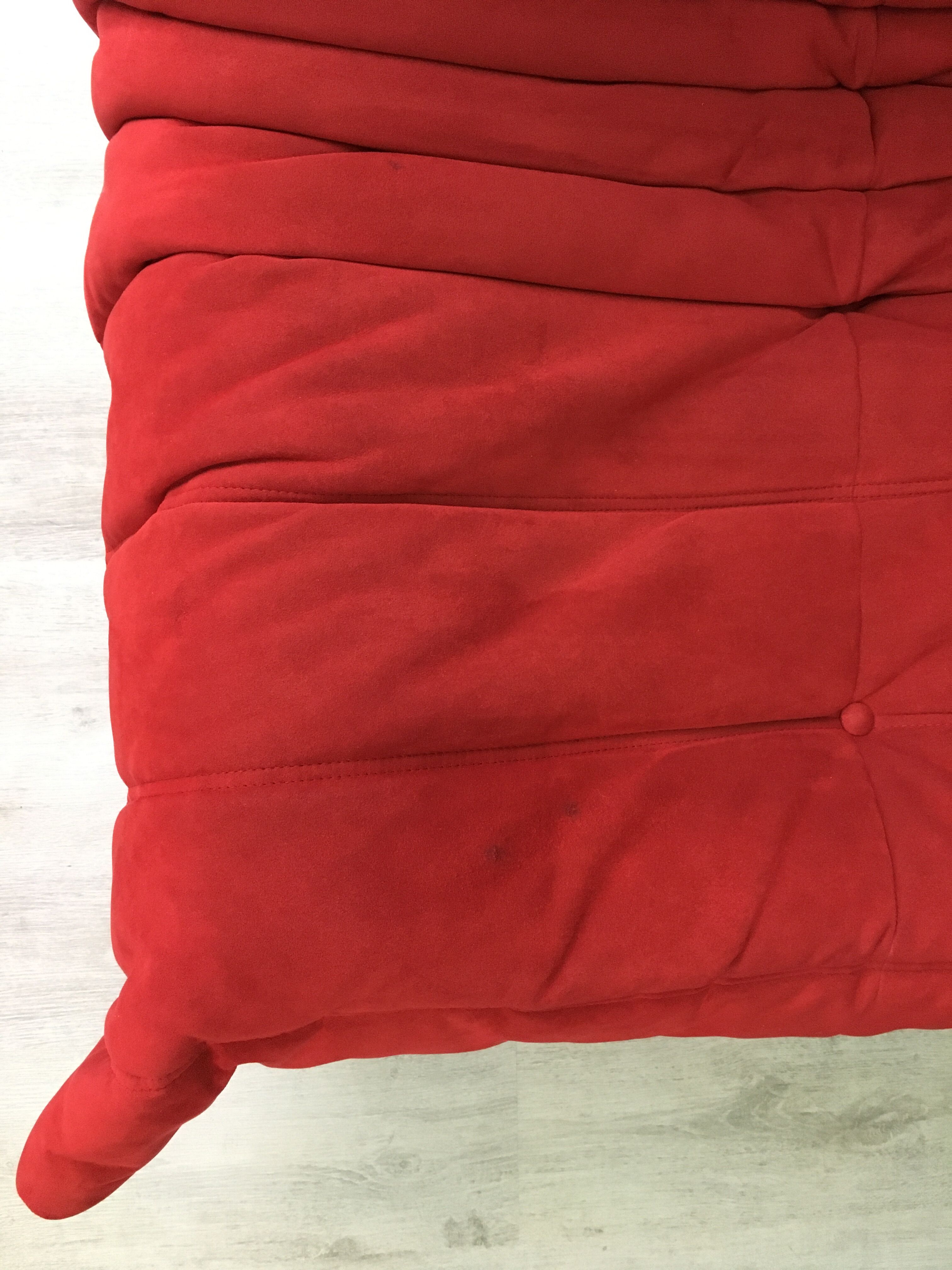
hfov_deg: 48.2
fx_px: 1063
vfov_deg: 61.7
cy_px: 635
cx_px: 476
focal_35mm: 29
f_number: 2.2
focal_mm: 4.15
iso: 250
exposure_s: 1/17
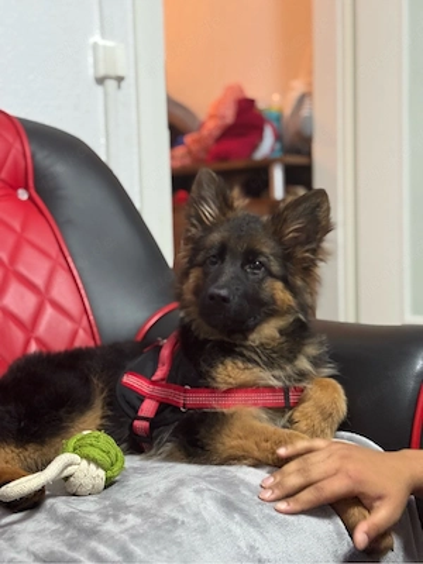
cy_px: 282
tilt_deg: -3.6
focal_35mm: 48
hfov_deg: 30.3
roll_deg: +1.2
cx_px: 212
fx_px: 782
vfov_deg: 39.7
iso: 320
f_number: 1.78
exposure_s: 1/40
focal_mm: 6.76
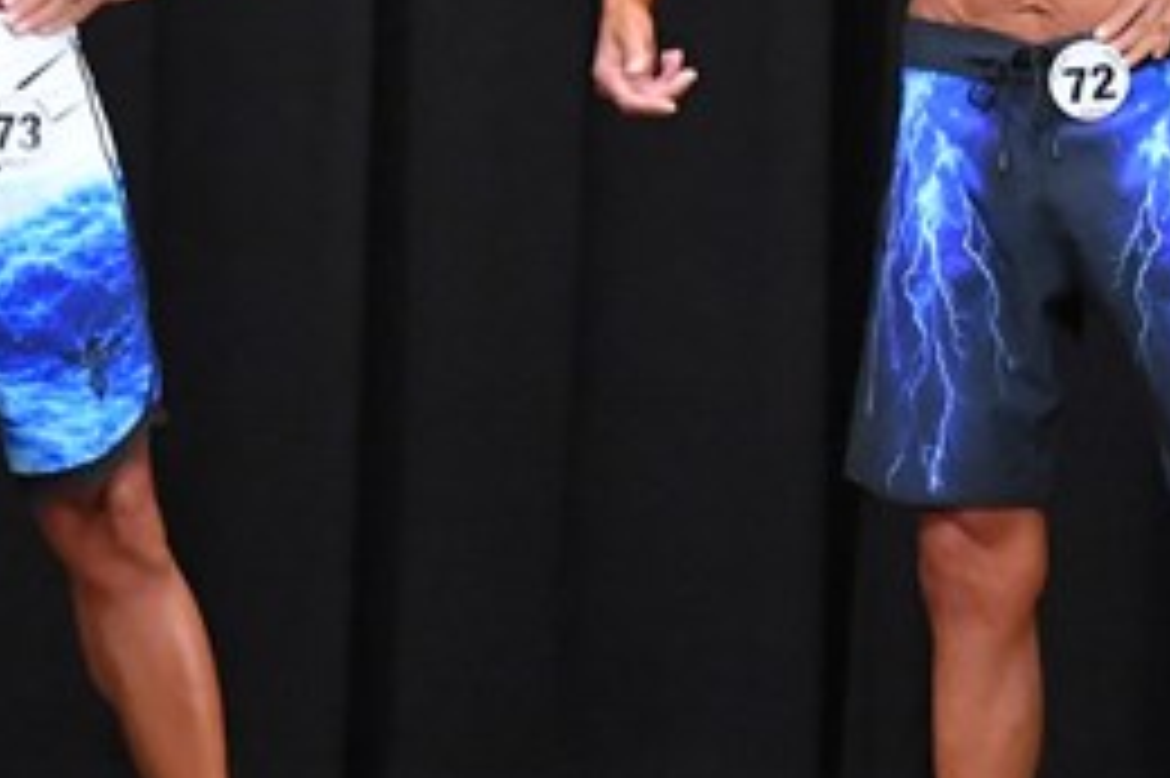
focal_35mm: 601
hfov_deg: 3.4
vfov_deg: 2.3
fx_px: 19519
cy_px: 166
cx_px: 1087
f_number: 5.6
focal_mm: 135
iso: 8000
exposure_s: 1/400
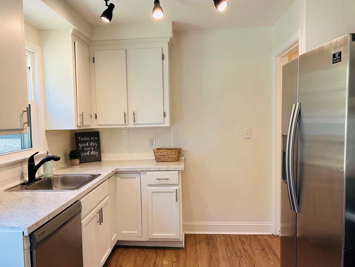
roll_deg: +2.6
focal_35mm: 29
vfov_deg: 48.2
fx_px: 297
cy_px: 136
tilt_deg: -3.6
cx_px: 163
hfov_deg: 61.6
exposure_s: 1/120
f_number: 1.5
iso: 64
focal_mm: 5.7
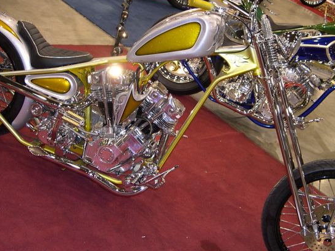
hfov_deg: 34.4
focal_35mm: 56
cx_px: 172
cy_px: 91
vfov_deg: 26.0
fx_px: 542
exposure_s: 1/30
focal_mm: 8
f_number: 2.8
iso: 100
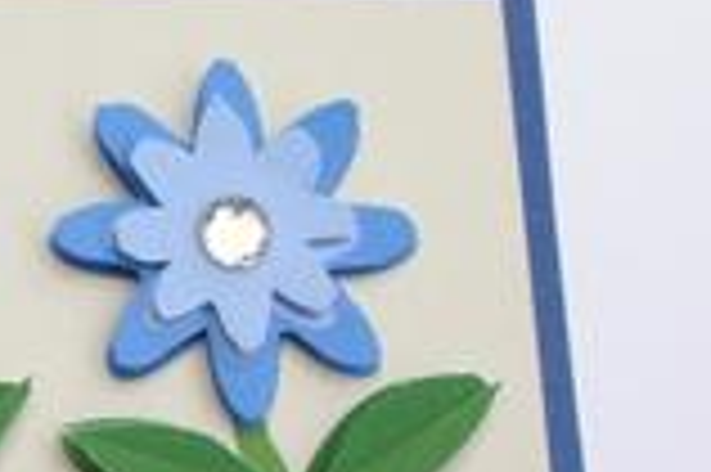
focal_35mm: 107
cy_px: 490
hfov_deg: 17.7
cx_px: -256
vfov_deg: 12.6
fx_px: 2111
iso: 100
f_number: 5.6
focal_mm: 6.3
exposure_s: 1/320
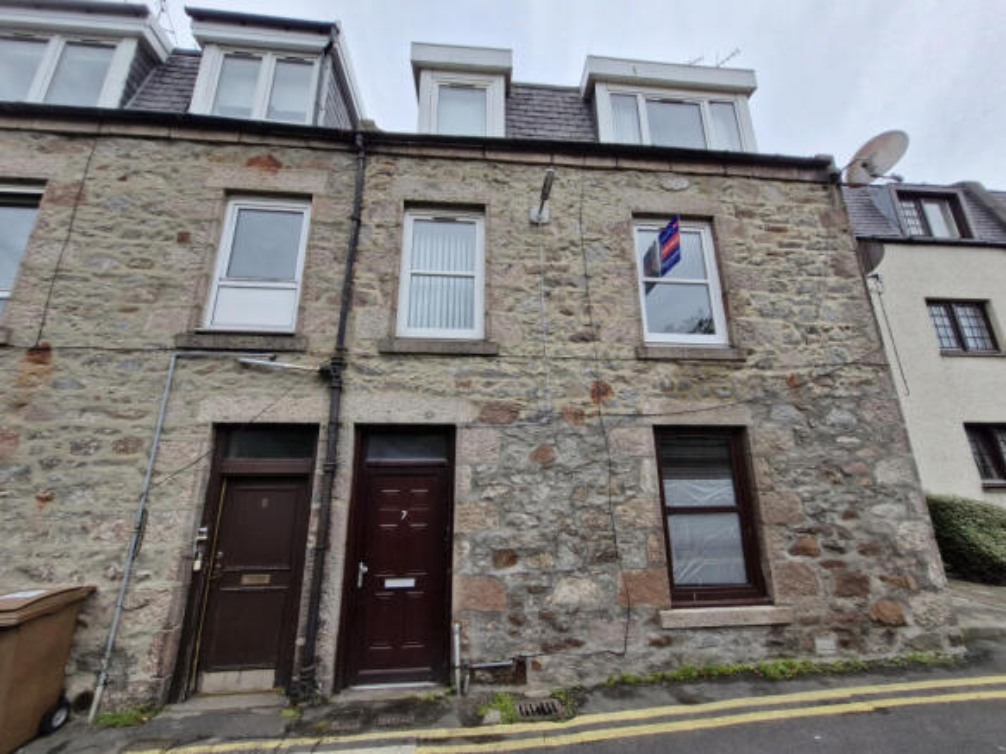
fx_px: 378
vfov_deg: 89.9
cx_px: 503
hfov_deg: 106.2
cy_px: 377
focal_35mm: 13
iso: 50
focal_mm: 1.74
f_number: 2.2
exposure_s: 1/1120
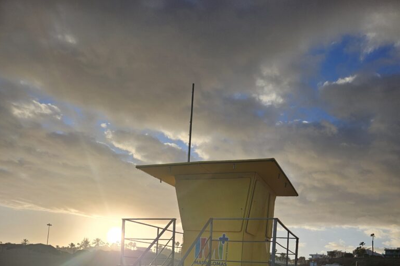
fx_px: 356
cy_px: 266
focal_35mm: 32
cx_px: 200
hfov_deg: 58.7
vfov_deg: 36.9
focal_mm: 5.4
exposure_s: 1/2985
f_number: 1.8
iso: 25
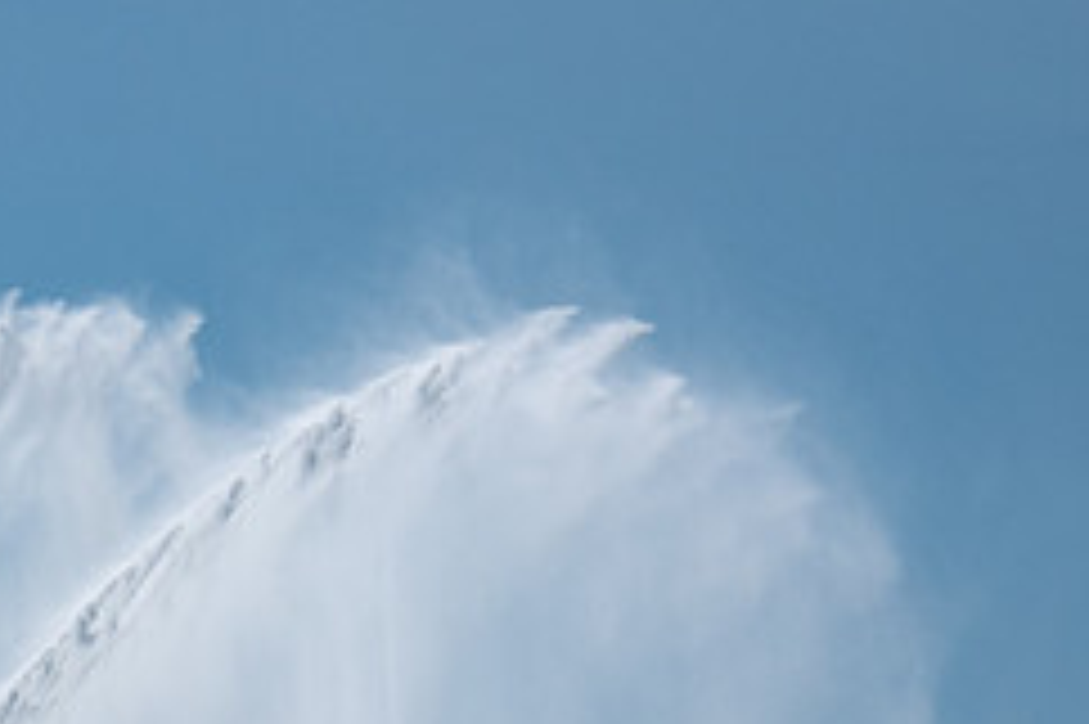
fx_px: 13119
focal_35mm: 434
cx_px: -41
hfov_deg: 4.7
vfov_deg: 3.2
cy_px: 1095
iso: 160
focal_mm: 80
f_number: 4
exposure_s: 1/6400
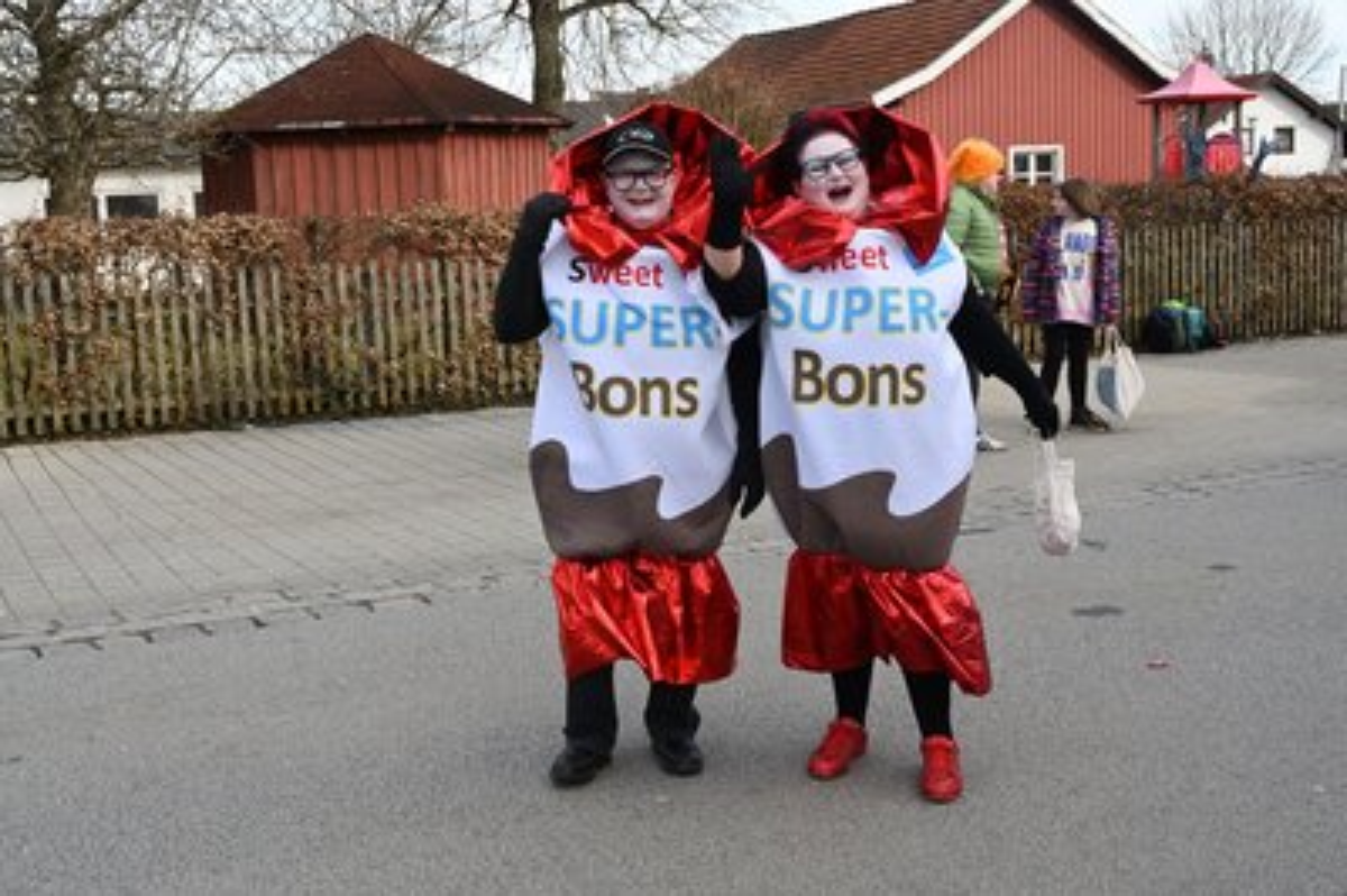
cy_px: 448
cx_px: 674
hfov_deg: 43.6
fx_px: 1682
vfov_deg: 29.8
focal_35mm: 45
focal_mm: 45
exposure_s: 1/200
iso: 1000
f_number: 18
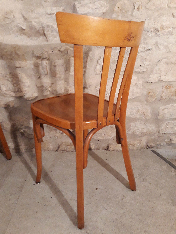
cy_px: 117
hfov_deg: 51.4
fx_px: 183
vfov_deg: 65.3
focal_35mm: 27
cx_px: 88
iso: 320
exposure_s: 1/17
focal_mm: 3.6
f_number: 1.9
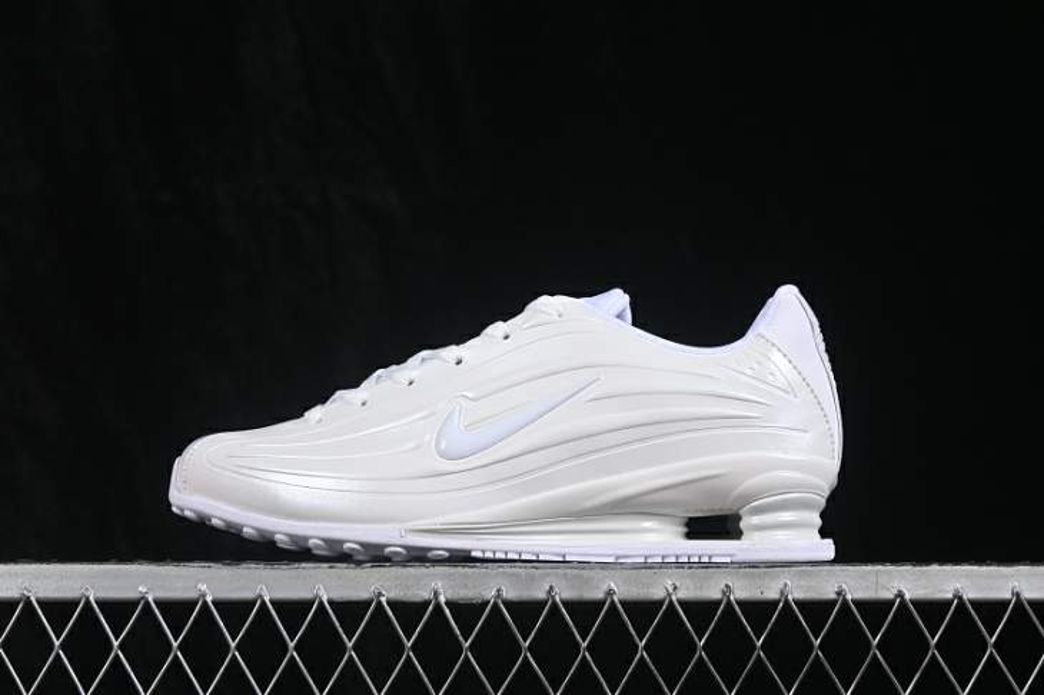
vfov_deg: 18.2
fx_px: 2174
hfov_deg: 27.0
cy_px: 348
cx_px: 522
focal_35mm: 75
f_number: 8
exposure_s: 1/100
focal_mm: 50
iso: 160
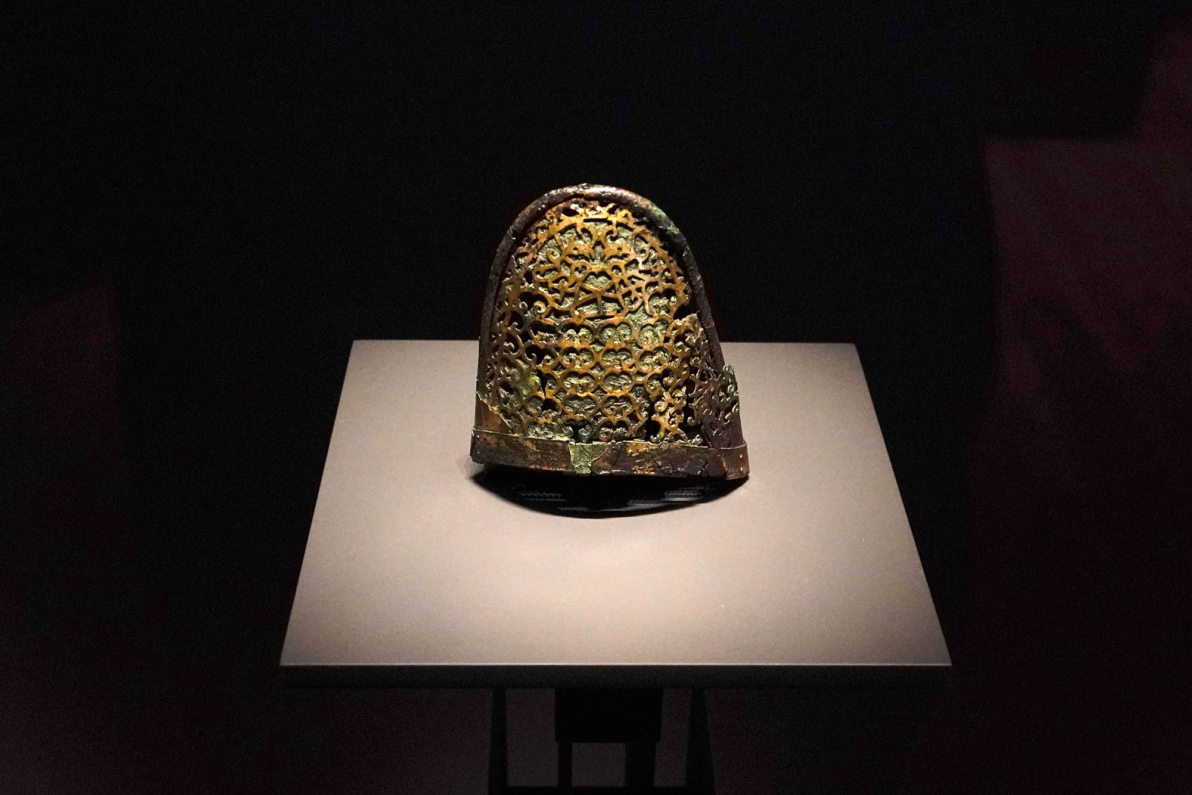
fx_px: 795
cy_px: 398
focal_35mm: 24
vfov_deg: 53.1
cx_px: 596
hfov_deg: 73.7
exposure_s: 1/80
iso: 3200
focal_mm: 24
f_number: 2.8
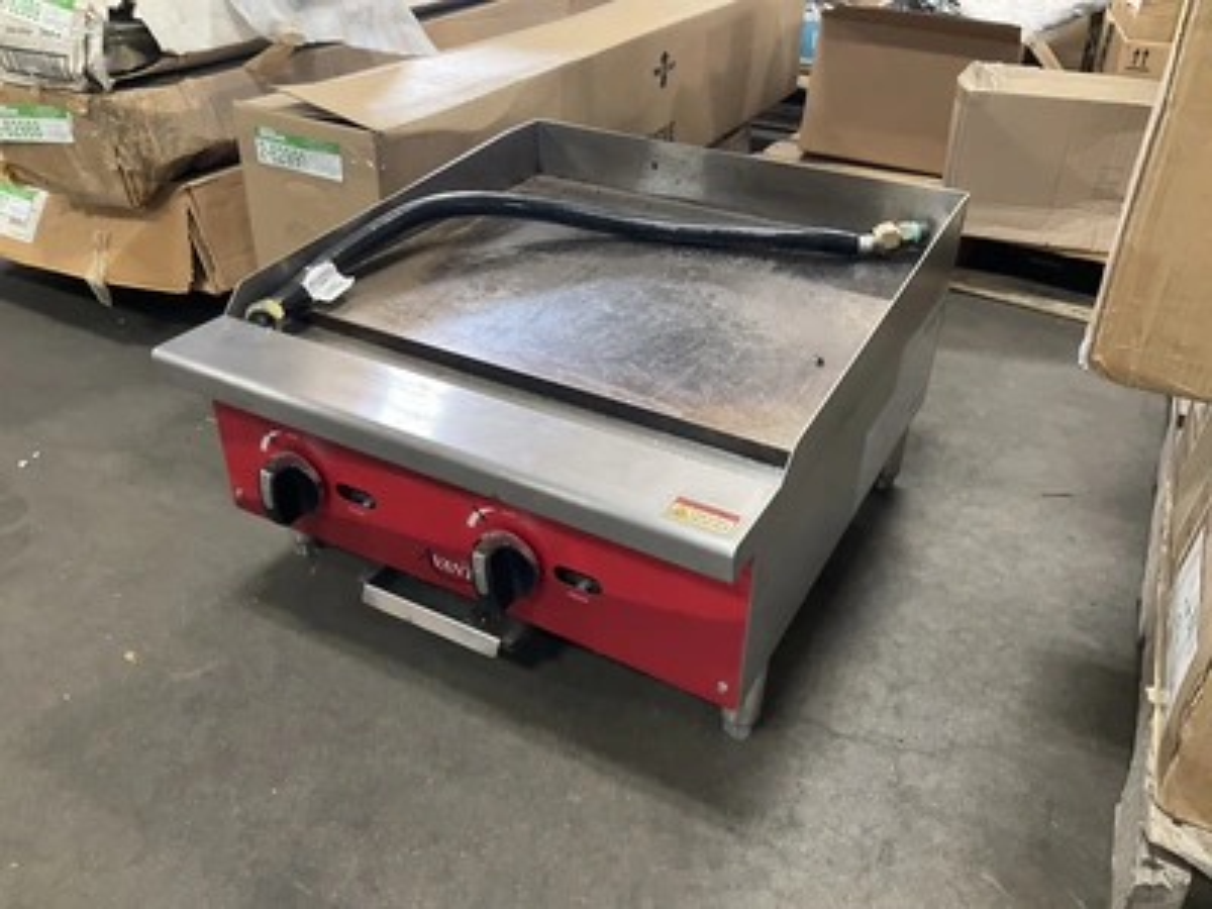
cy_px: 454
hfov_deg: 61.7
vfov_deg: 48.2
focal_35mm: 29
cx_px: 606
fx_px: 1015
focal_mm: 3
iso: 200
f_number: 1.8
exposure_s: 1/40
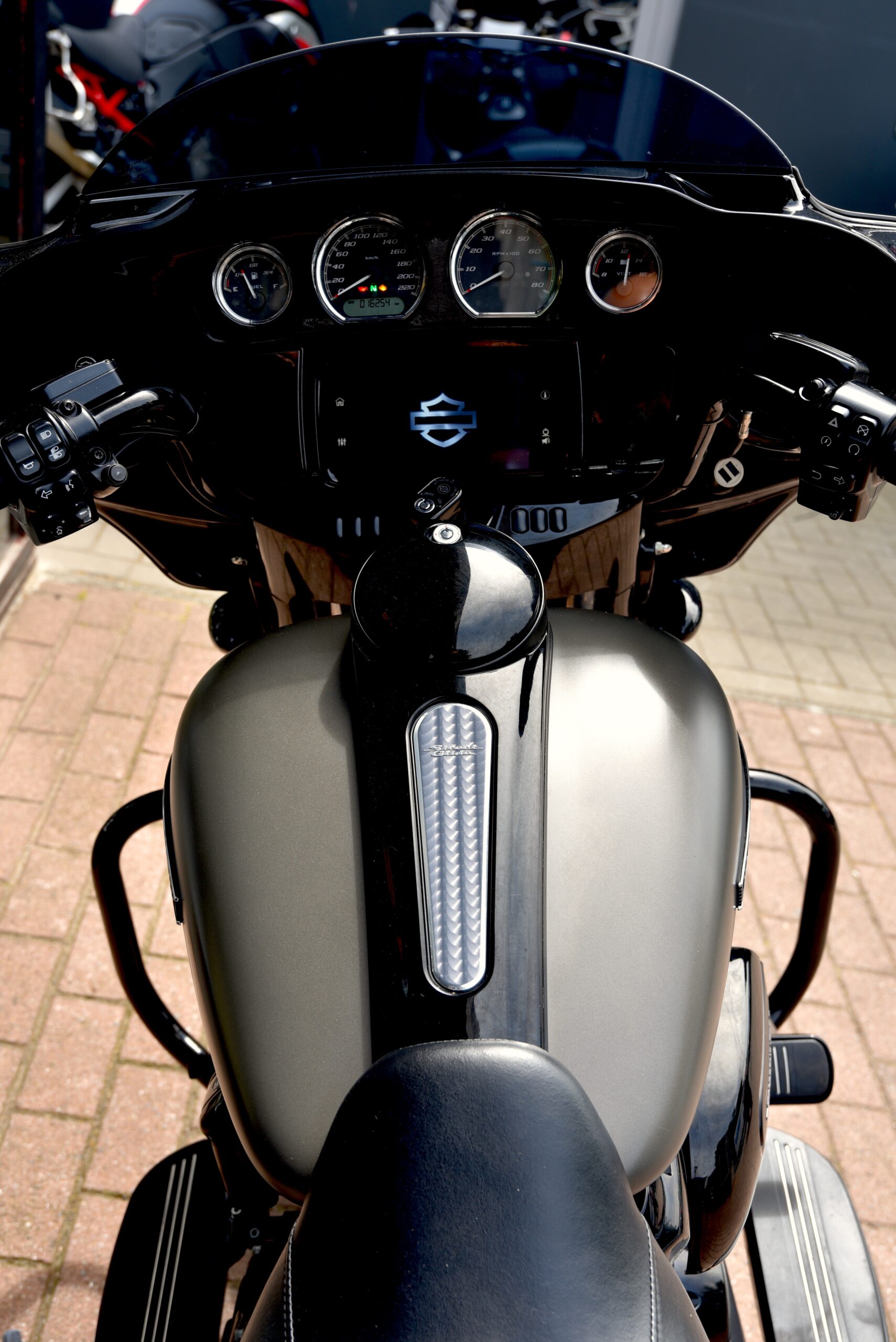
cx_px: 448
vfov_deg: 48.4
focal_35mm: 40
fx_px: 1492
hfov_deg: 33.4
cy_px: 671
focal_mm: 40
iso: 100
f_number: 5.6
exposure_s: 1/125
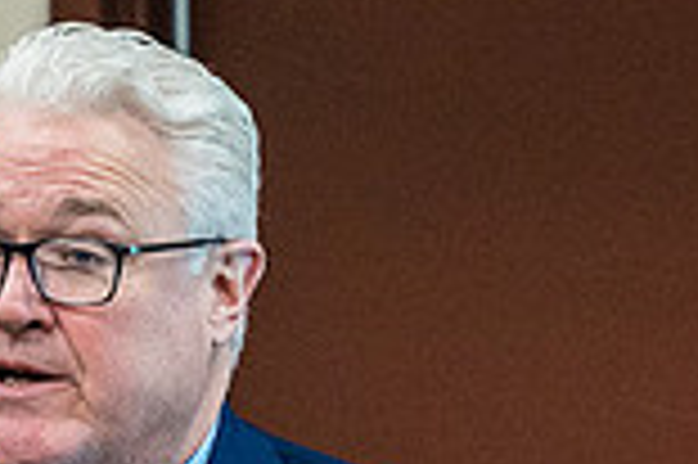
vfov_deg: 1.2
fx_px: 21789
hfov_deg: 1.8
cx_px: -203
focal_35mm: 1125
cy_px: 840
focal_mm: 200
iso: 3200
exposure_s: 1/125
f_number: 3.5
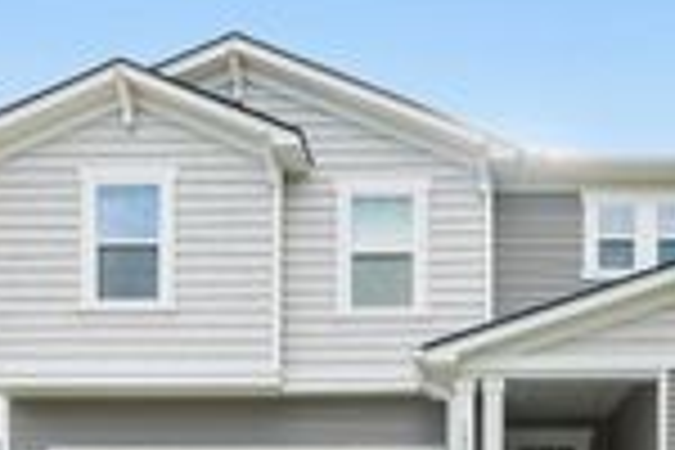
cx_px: 441
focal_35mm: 40
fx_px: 750
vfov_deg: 28.0
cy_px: 574
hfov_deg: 47.8
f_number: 7.1
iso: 80
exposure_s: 1/100
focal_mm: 12
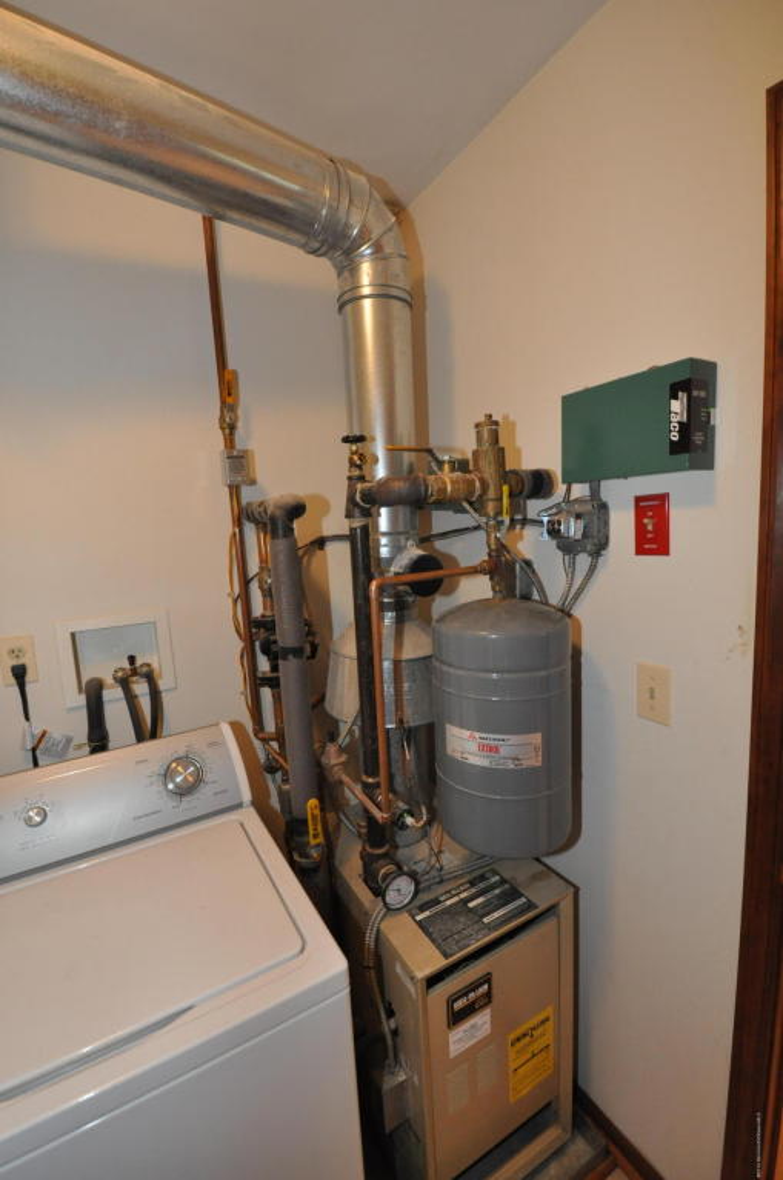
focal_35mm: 15
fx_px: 491
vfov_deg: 100.5
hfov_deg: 77.1
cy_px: 590
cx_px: 392
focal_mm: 10
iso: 1250
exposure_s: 1/60
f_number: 6.3
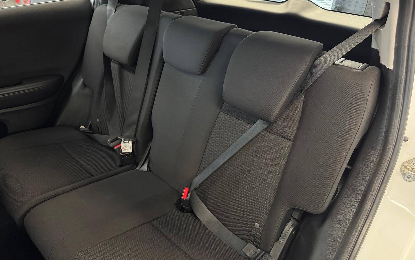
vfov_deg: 47.6
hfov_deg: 70.4
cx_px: 204
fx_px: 294
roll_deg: -1.9
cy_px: 131
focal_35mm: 26
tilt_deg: -30.9
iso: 1000
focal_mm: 6.76
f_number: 1.78
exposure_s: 1/30
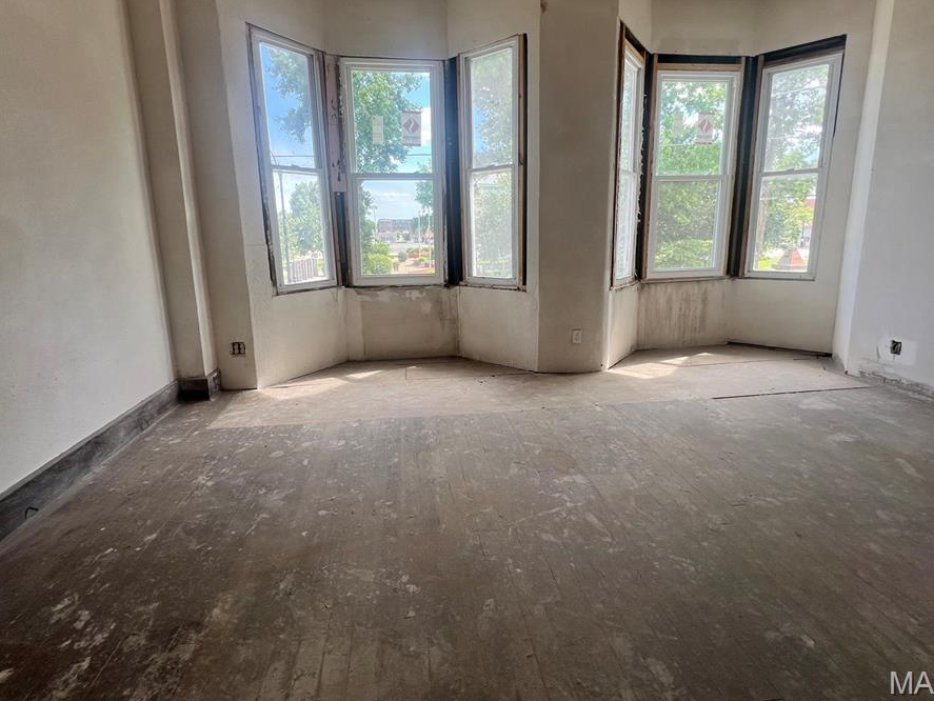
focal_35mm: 15
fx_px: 405
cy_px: 301
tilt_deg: -8.8
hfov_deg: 98.1
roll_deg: +1.2
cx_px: 456
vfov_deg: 81.3
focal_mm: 1.57
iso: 32
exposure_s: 1/118
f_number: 1.8
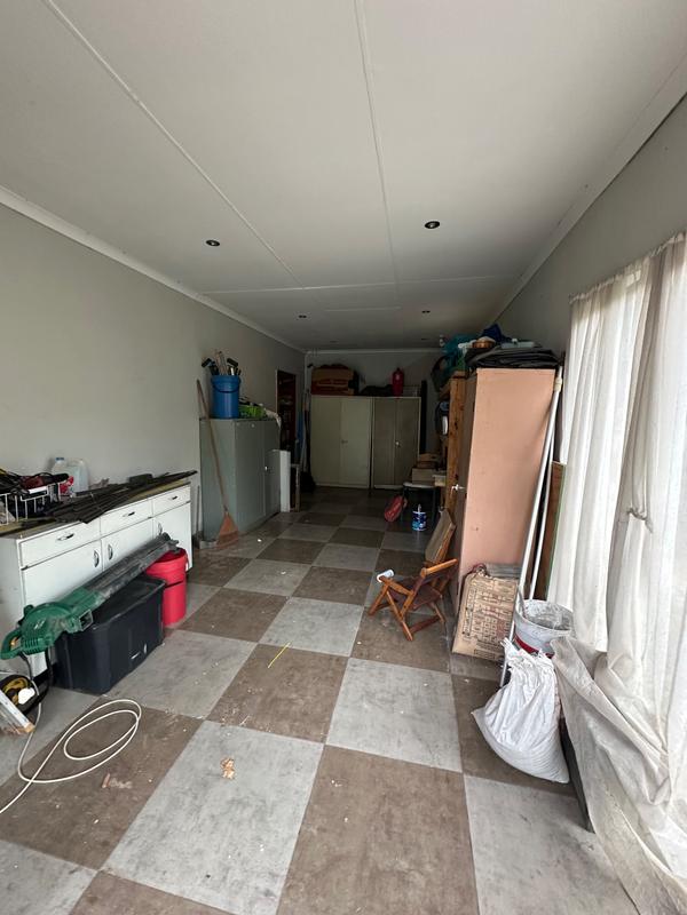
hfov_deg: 85.7
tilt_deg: -6.2
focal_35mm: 14
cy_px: 458
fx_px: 370
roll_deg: -2.6
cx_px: 344
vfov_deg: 102.1
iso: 400
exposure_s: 1/60
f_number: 2.2
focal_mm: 2.22
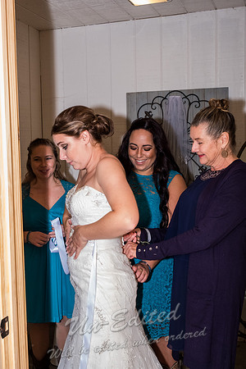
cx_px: 123
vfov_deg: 46.4
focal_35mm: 42
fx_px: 430
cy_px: 184
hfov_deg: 31.9
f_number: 9
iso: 1600
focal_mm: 27.7
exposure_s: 1/200
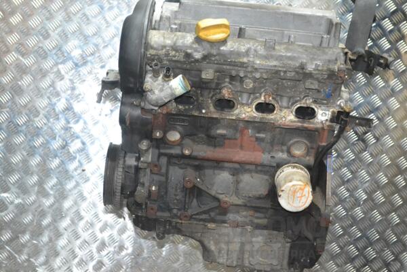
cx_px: 204
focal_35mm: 69
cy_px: 136
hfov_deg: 29.2
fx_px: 780
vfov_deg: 19.7
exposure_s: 1/60
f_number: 5.3
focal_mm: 46
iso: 3200
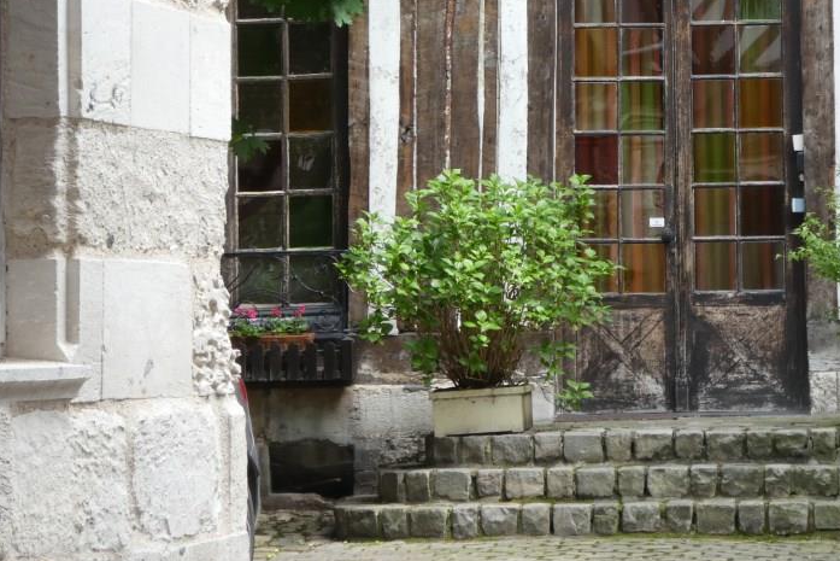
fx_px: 3781
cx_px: 594
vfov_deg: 8.5
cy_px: 109
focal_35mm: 162
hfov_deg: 12.7
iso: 160
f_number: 5.1
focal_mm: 19
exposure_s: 1/80
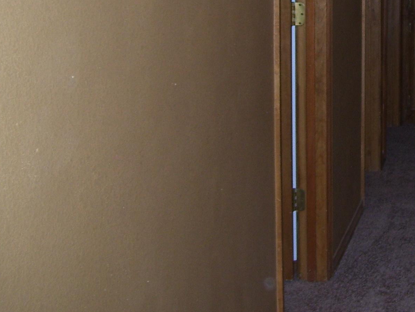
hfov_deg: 23.5
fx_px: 959
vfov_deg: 18.0
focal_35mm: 80
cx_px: 405
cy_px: 1
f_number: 2.7
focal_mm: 6
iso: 80
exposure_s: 1/60
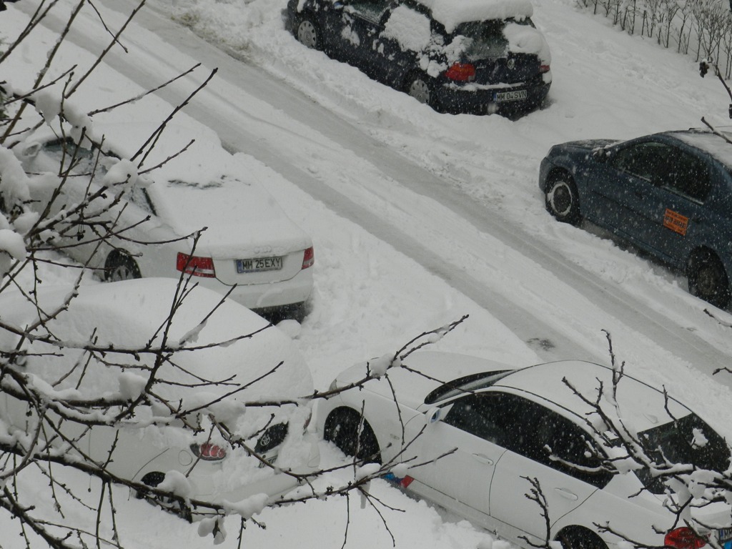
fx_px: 3045
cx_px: 366
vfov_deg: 10.3
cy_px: 274
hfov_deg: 13.7
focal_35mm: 144
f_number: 5.1
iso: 280
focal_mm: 25.7
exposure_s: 1/250
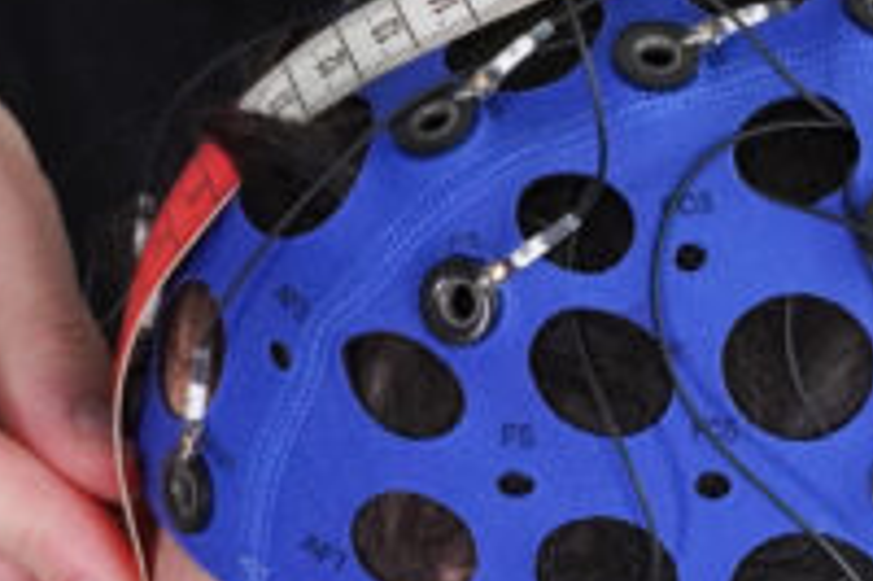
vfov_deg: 5.3
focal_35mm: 259
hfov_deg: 7.9
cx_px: 873
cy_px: 564
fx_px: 6273
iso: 3200
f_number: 5.6
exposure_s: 1/160
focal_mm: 45
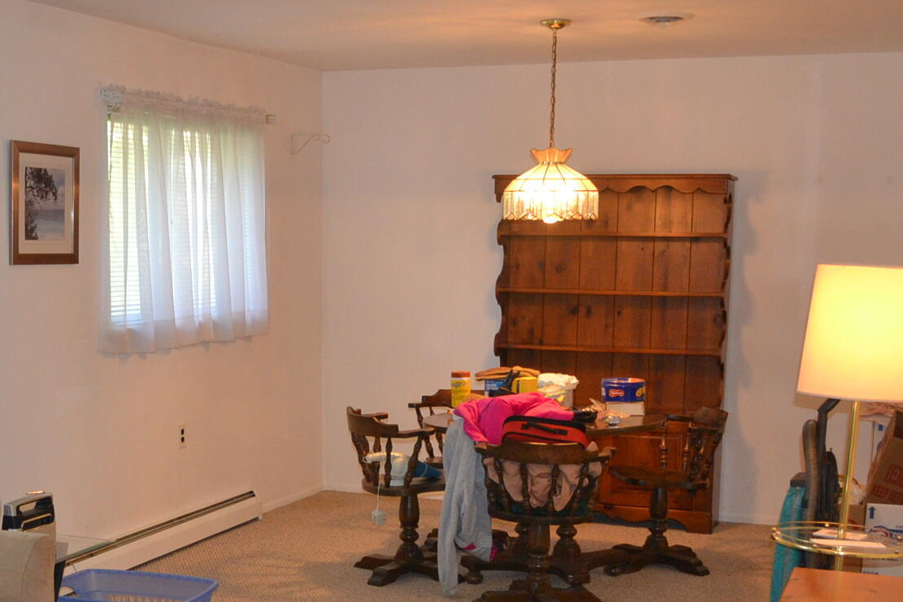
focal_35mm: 56
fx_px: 1405
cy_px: 505
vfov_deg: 23.7
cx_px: 313
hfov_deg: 35.3
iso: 720
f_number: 3.5
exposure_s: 1/60
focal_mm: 18
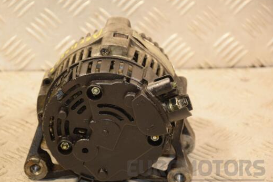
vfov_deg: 8.1
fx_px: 1289
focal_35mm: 170
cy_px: 98
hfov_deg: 12.1
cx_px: 117
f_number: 5.6
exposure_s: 1/80
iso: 800
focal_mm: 98
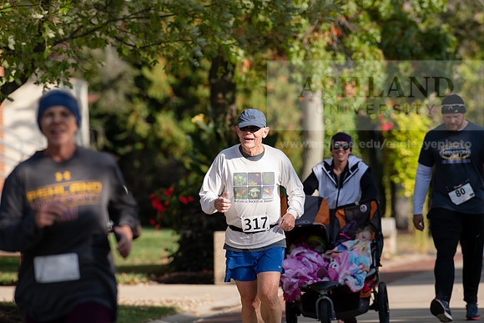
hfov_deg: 6.9
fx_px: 4034
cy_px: 162
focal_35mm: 300
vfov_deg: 4.6
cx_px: 242
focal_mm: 300
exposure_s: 1/640
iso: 200
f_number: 5.6
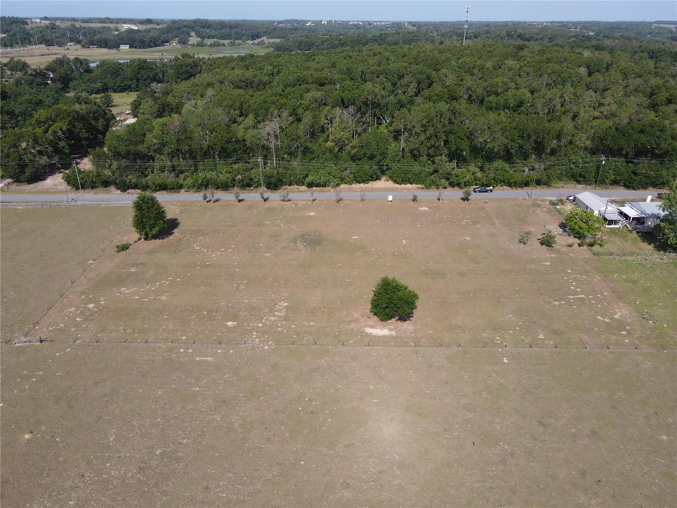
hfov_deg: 71.6
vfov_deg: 56.8
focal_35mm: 24
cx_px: 338
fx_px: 469
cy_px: 254
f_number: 2.8
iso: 100
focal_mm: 4.5
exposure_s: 1/640
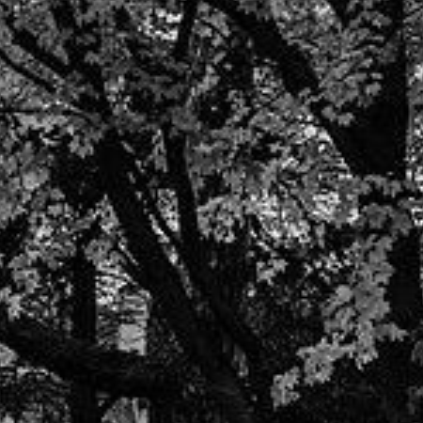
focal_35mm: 118
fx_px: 1631
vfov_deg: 14.2
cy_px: 536
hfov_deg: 13.7
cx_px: -257
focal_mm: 35
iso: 220
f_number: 3.5
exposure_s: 1/160
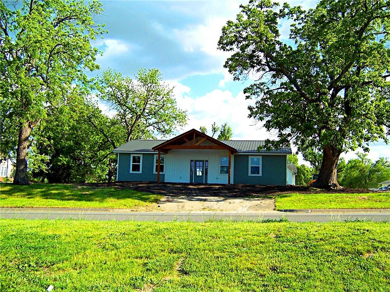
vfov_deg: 42.9
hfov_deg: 55.4
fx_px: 372
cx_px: 195
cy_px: 146
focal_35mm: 33
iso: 80
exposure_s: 1/750
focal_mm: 5.5
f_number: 3.4
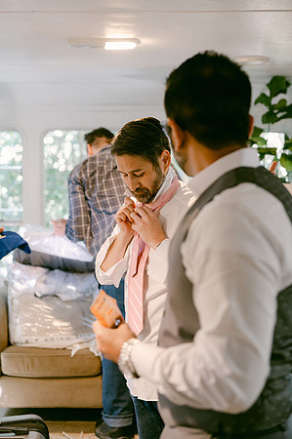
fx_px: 610
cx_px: 146
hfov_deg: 26.9
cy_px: 220
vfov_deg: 39.6
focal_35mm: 50
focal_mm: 50
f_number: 2.8
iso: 2500
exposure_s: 1/125
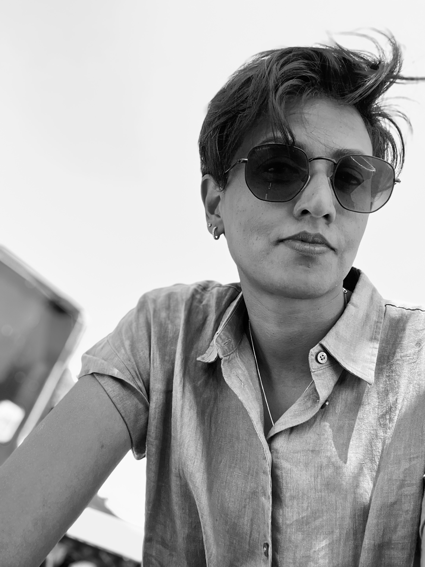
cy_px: 284
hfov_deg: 46.8
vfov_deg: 60.0
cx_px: 212
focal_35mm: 30
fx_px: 491
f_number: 2.2
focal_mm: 2.71
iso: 40
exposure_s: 1/167
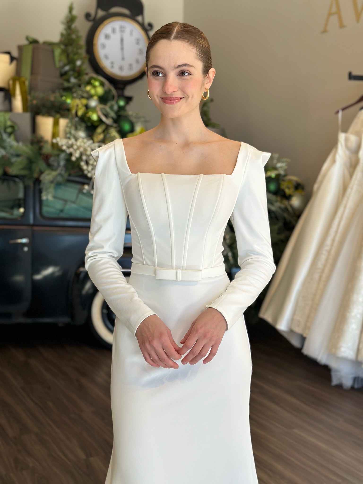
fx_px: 671
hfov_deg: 30.3
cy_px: 242
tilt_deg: -6.1
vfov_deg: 39.7
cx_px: 182
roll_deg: -2.0
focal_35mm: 48
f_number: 1.78
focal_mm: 6.86
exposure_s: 1/659
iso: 80
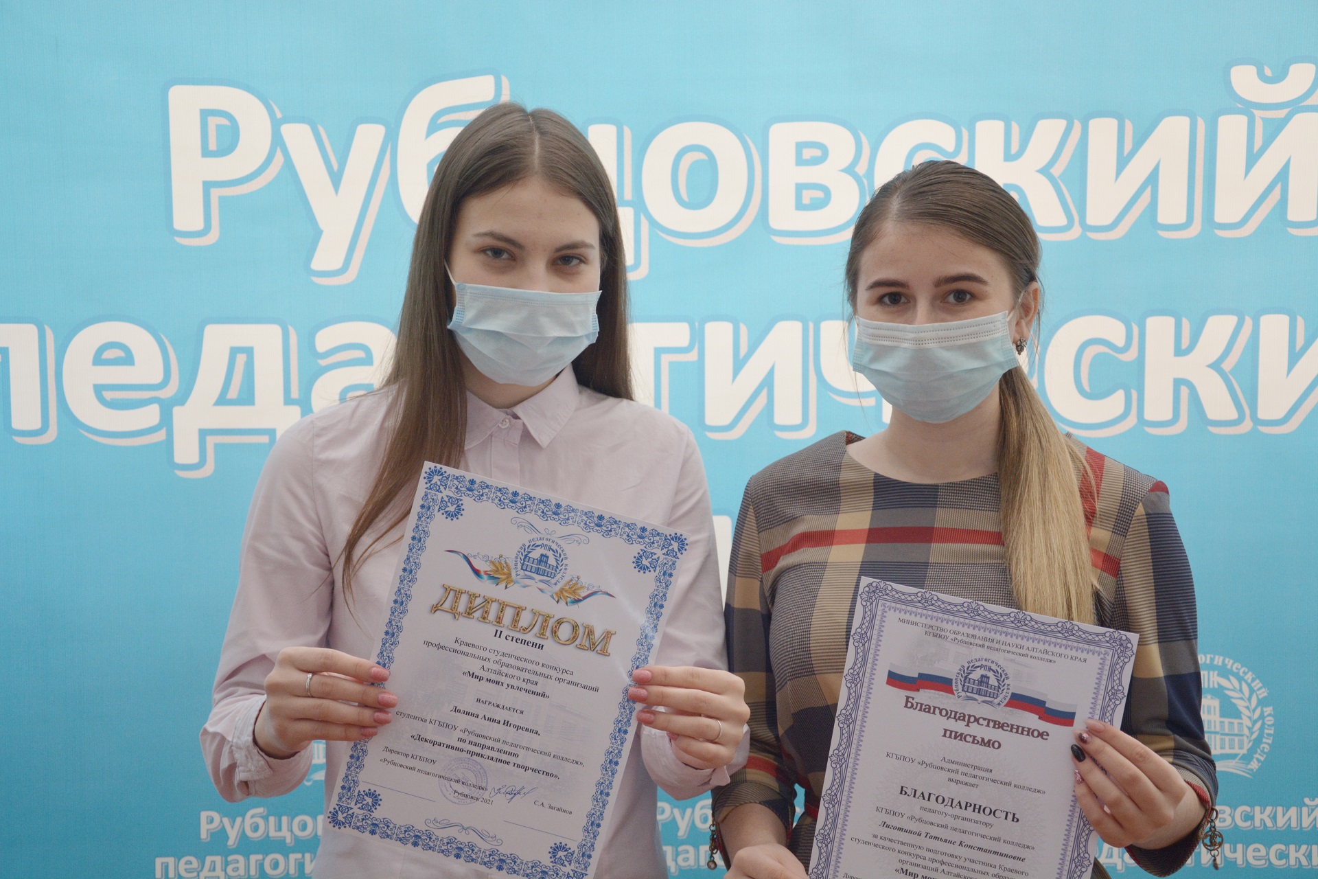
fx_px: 2196
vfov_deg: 22.6
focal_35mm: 60
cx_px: 659
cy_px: 440
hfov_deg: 33.4
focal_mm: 40
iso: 720
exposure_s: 1/30
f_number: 4.5
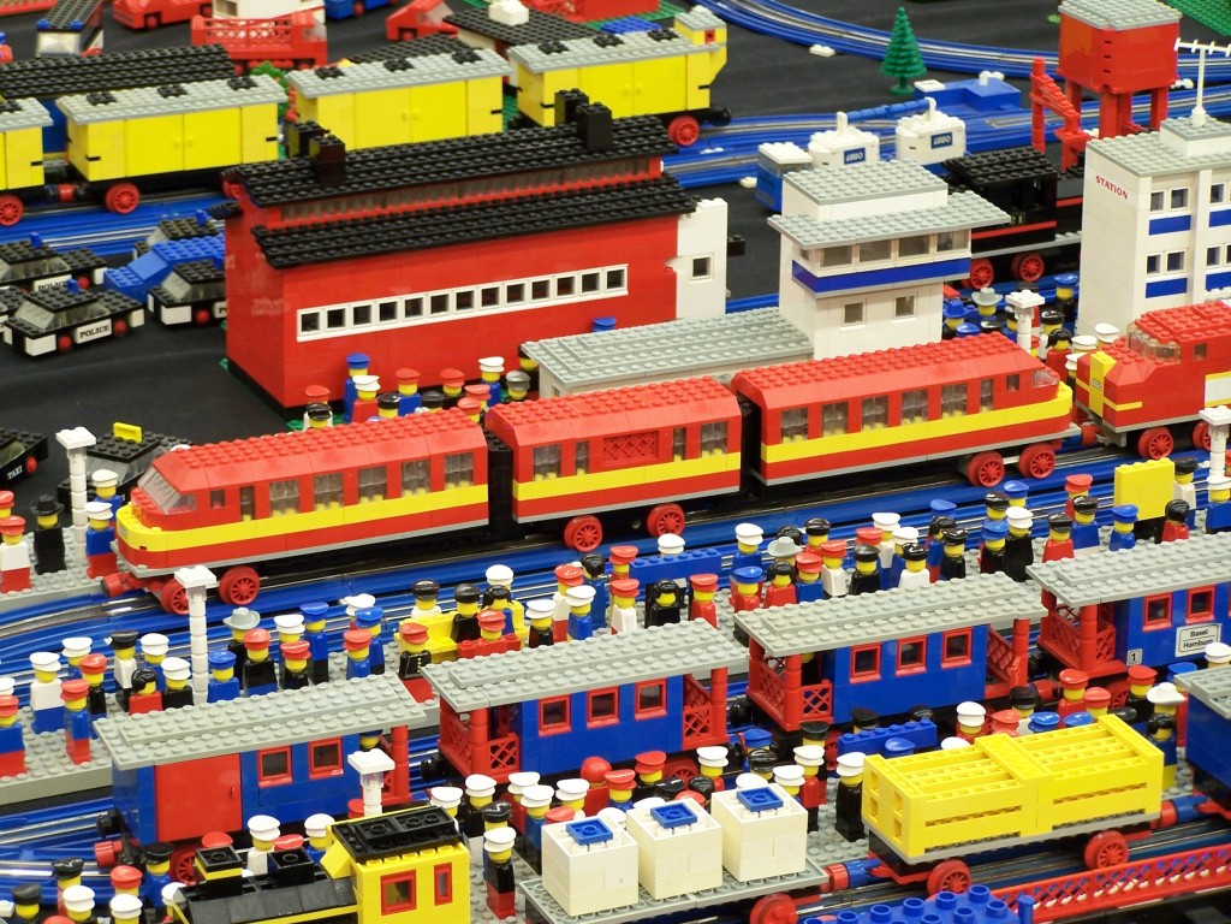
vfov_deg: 11.6
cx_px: 616
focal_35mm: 128
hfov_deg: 15.4
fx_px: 4552
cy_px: 462
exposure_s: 1/2
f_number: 3.2
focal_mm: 21.2
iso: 80
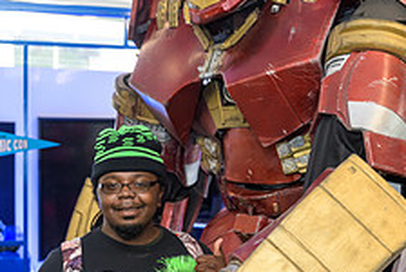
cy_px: 166
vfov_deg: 18.2
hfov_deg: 26.8
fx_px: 847
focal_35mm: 75
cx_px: 265
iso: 800
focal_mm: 29
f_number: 3.2
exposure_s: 1/125
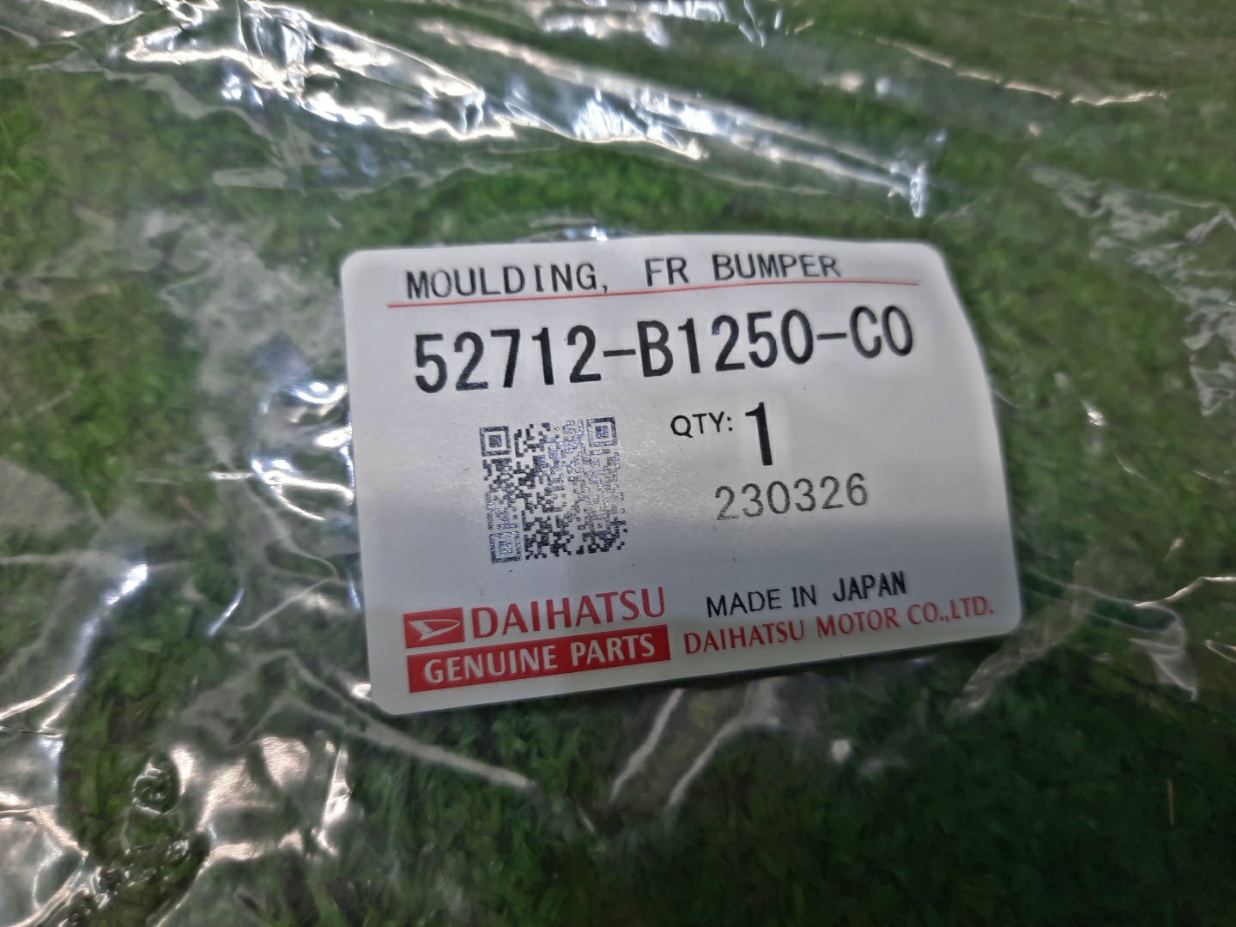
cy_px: 464
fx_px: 893
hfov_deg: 69.4
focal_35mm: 25
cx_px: 618
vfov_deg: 54.9
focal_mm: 4.6
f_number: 2
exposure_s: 1/50
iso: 53
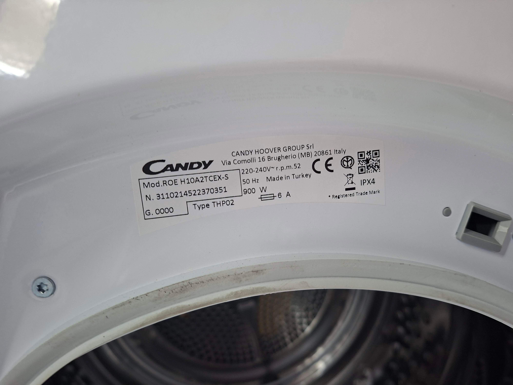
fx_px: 341
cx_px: 256
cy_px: 192
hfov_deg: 73.9
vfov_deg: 58.9
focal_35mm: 23
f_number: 1.8
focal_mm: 5.54
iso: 200
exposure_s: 1/50
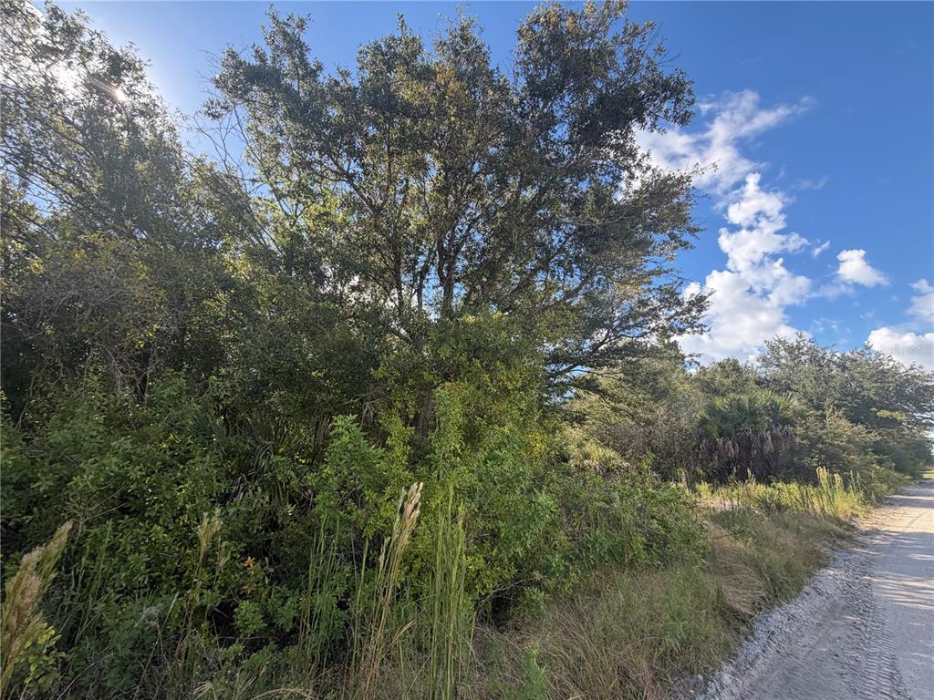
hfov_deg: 102.1
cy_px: 350
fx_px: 378
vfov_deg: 85.7
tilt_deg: +18.0
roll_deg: +0.7
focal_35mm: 14
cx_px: 467
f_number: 2.2
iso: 64
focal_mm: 2.22
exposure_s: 1/502
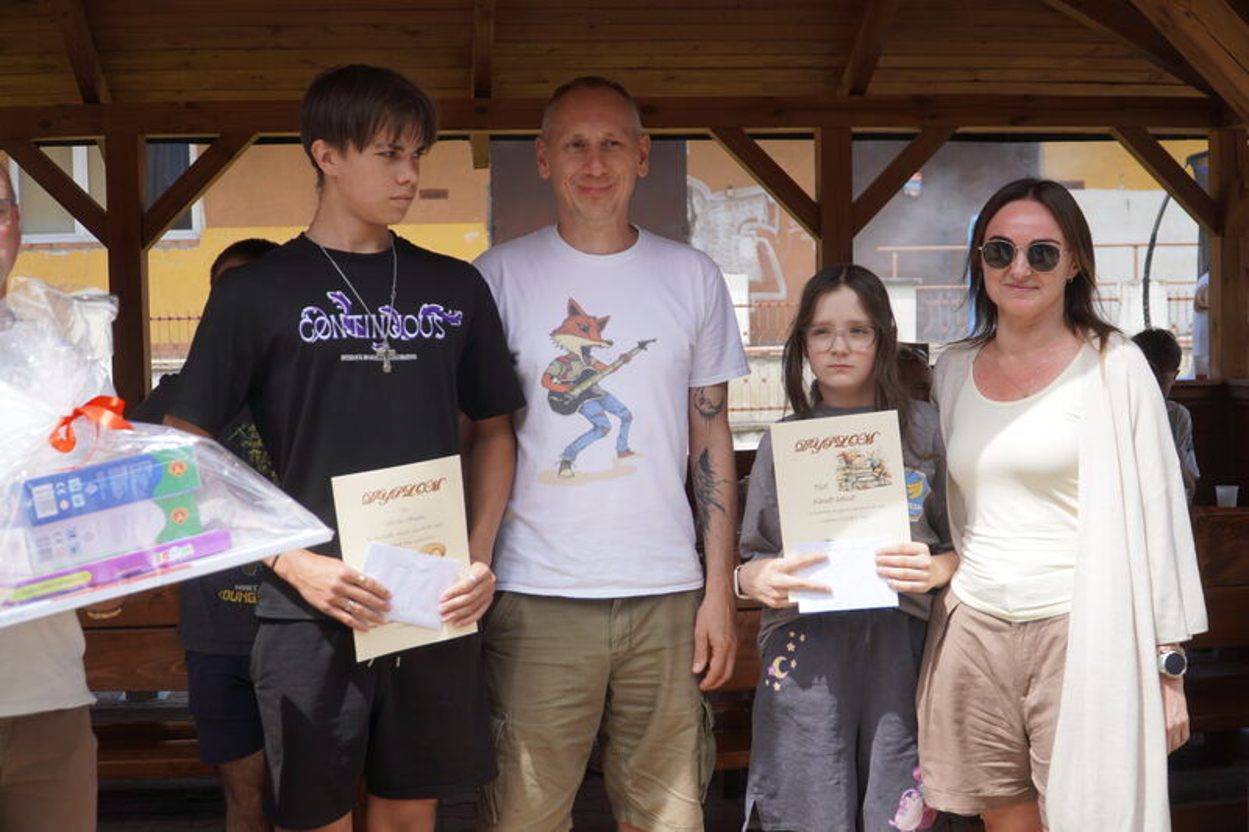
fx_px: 1509
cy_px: 416
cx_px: 624
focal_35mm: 44
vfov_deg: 30.8
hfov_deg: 45.0
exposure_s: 1/400
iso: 100
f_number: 4.5
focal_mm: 29
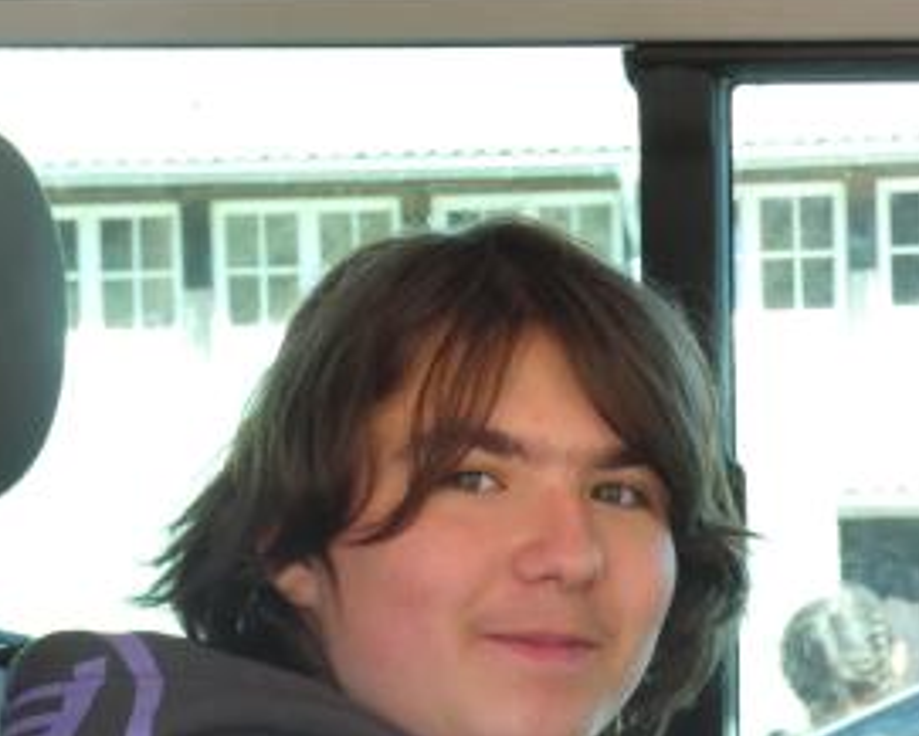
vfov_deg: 10.5
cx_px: 485
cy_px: 438
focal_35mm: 147
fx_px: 4000
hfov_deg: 13.1
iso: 400
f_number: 4.9
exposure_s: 1/80
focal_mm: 18.3
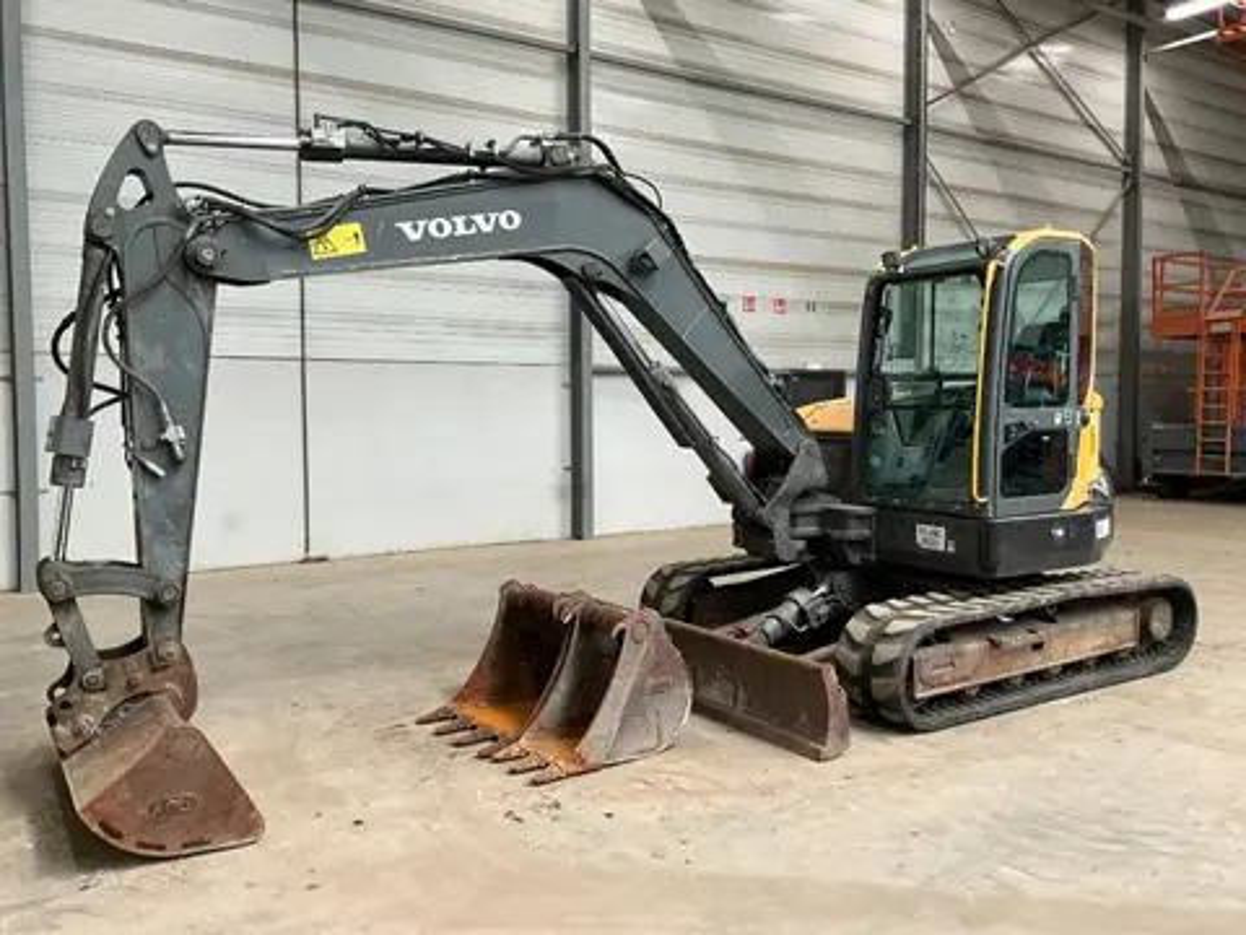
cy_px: 468
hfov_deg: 61.7
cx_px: 623
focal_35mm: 29
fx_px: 1044
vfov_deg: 48.2
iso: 80
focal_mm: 3
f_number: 1.8
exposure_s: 1/60
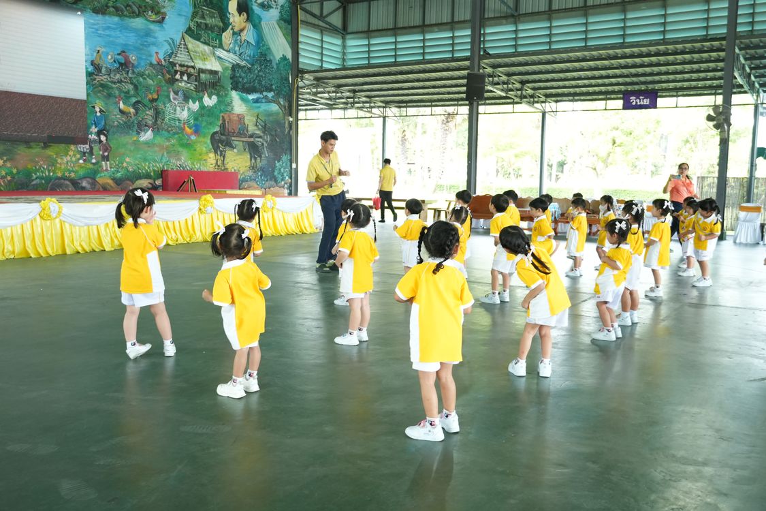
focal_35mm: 34
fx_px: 734
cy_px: 256
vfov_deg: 38.4
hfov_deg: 55.1
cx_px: 383
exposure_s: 1/200
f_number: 4
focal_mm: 23
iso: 1600
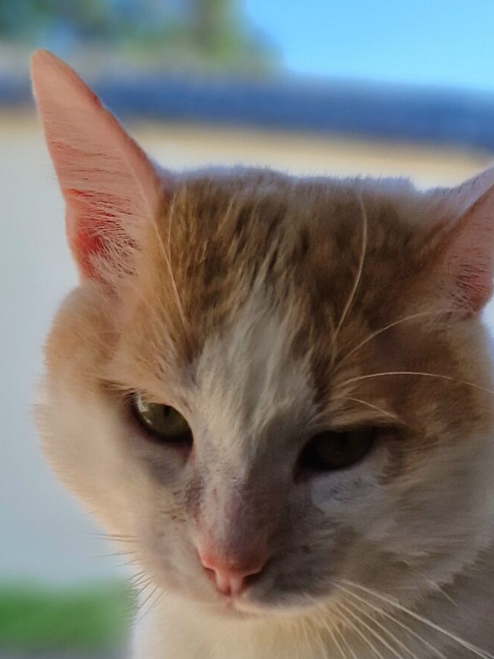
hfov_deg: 21.7
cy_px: 750
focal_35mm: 67
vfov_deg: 26.4
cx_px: 376
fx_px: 1275
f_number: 1.8
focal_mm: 5.4
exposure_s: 1/500
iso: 50
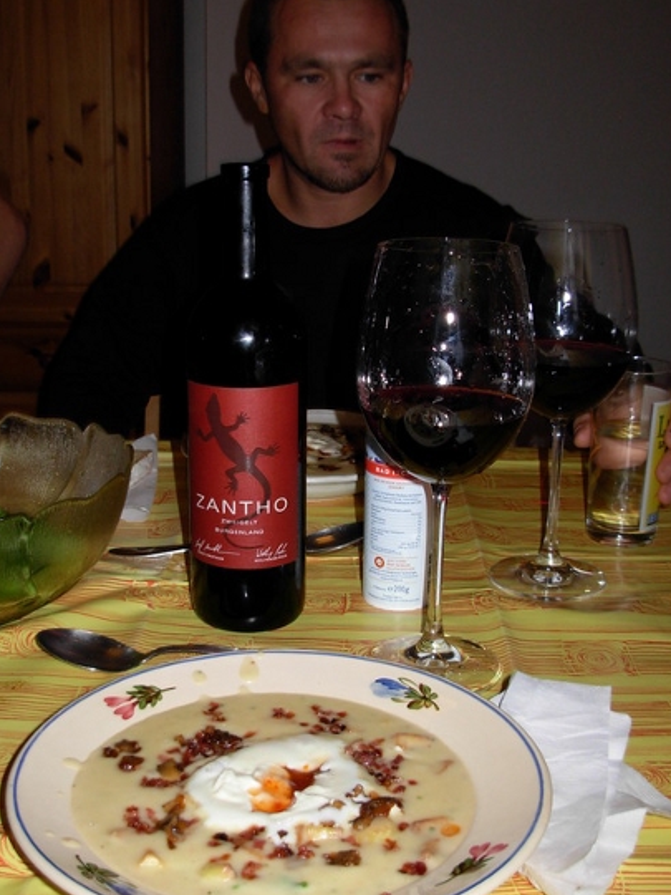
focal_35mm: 45
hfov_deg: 32.1
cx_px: 278
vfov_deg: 42.1
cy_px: 434
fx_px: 1163
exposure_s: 1/22.6
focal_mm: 6.3
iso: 79
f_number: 2.9
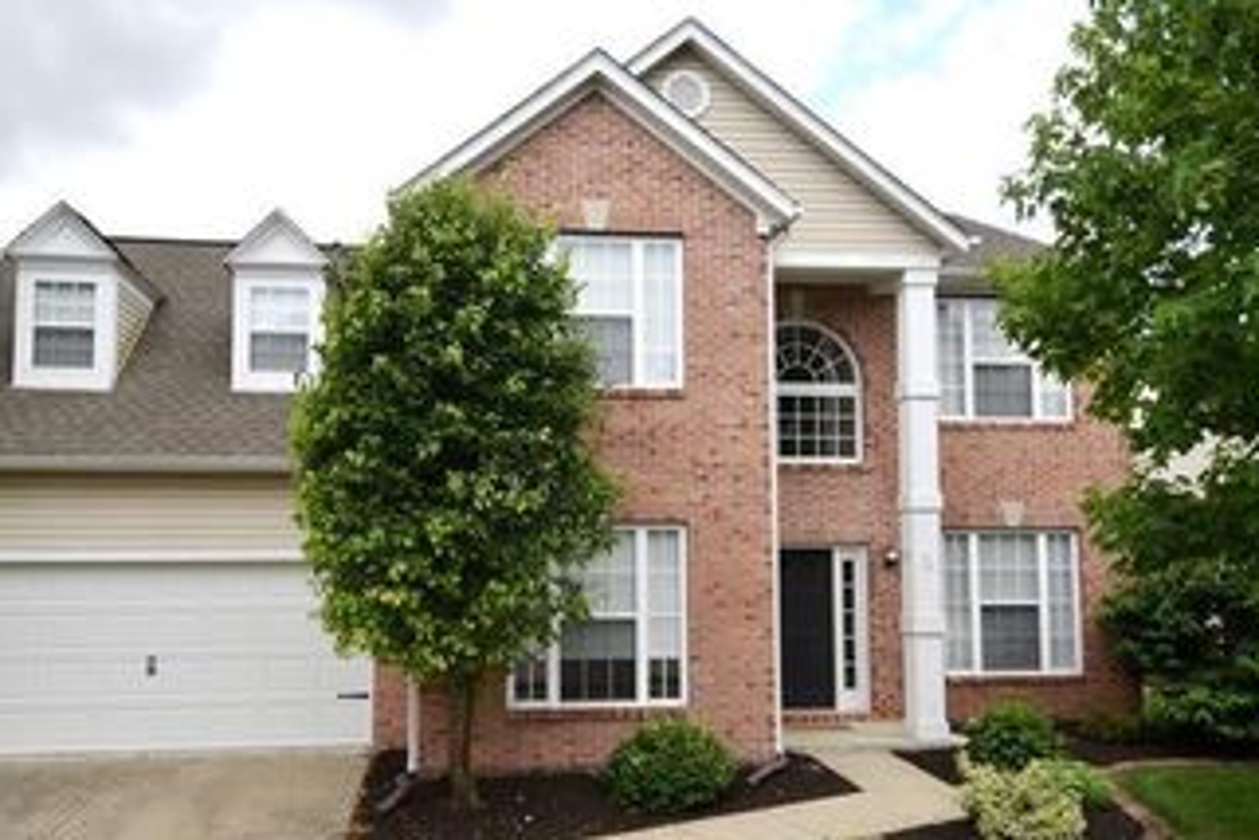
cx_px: 565
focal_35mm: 28
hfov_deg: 65.3
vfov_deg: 46.2
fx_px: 979
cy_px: 493
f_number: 14
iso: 320
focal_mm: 12
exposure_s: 1/200
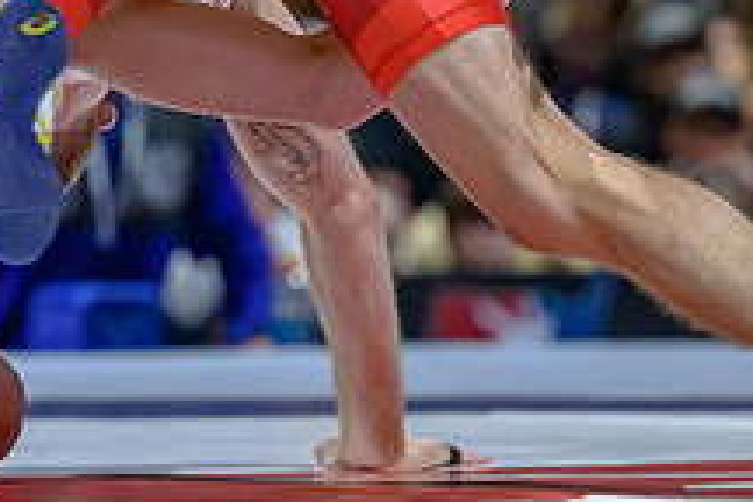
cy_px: 148
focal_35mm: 520
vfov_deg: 2.6
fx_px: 10876
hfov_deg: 4.0
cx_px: 125
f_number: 2.8
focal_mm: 140
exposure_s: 1/640
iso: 6400
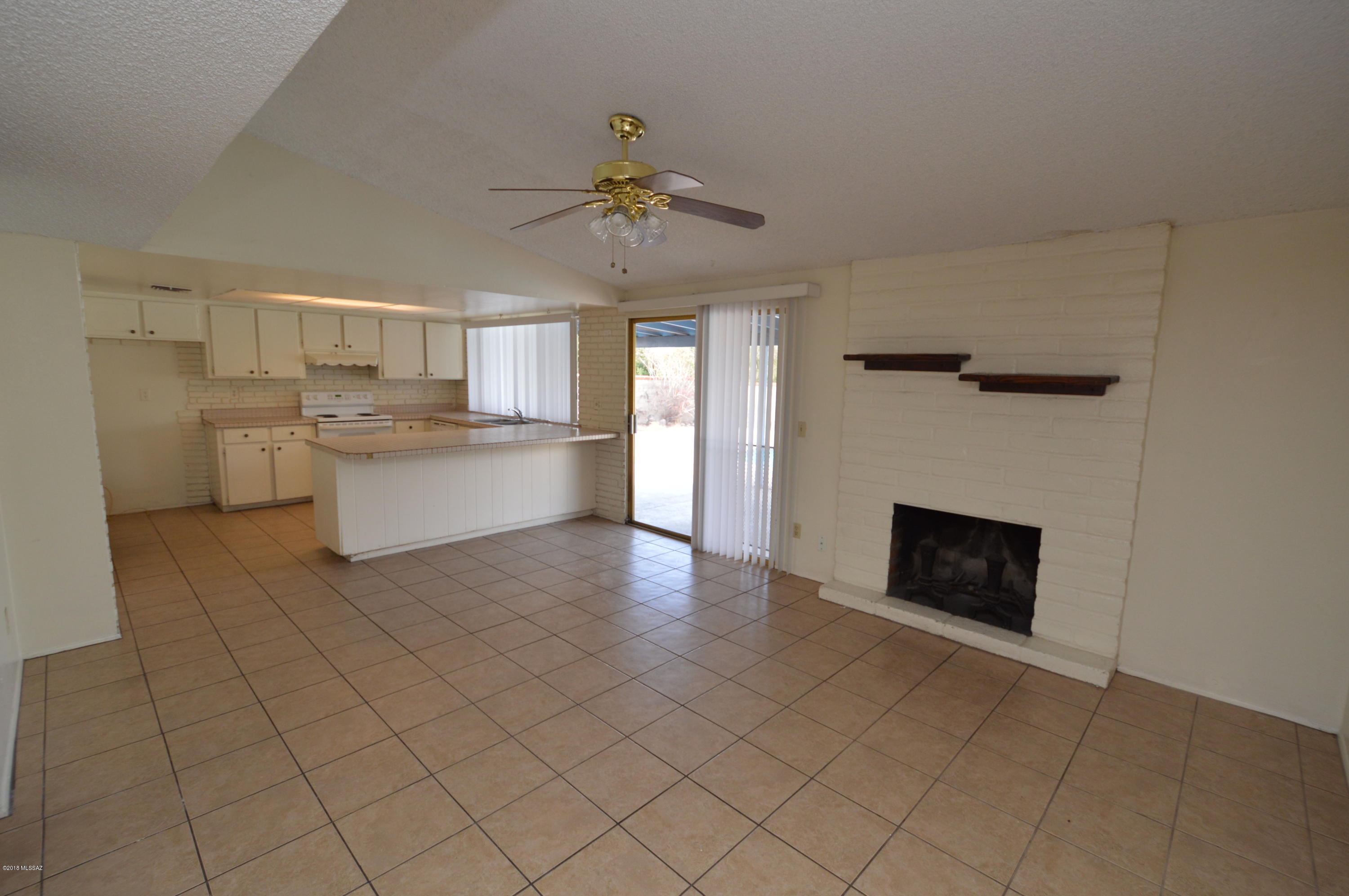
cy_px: 448
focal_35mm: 15
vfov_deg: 77.2
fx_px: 562
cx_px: 674
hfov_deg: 100.4
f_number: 5
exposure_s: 1/100
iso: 400
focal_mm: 10
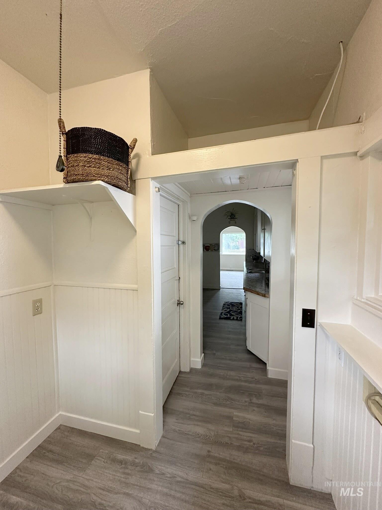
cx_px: 191
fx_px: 206
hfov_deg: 85.7
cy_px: 255
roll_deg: -0.7
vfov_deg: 102.1
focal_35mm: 14
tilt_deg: -1.1
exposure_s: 1/120
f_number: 2.2
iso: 250
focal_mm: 2.22
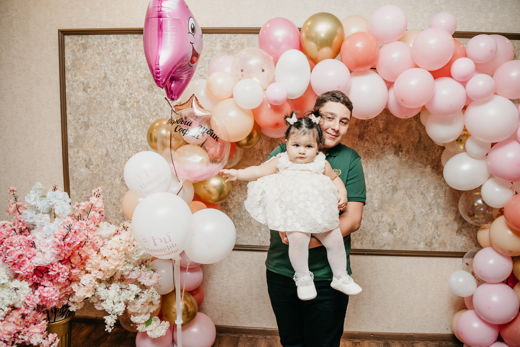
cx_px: 260
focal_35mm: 27
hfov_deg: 66.7
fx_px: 395
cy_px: 174
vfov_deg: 47.4
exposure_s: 1/160
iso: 250
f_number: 4
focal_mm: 26
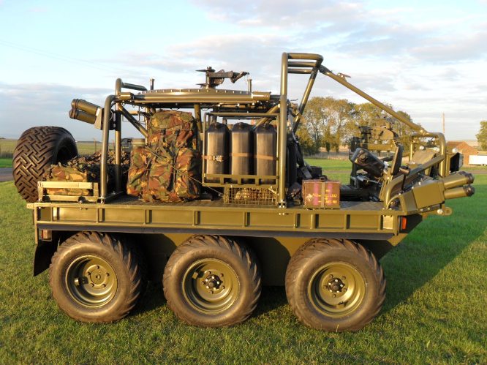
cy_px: 182
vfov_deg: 40.7
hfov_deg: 52.6
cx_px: 244
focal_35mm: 35
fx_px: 492
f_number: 2.8
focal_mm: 6.2
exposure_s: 1/180
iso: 100
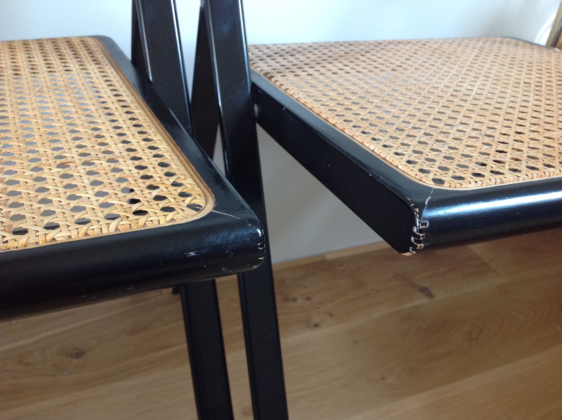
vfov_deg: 40.6
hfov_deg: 52.7
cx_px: 281
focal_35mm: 35
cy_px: 210
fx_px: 567
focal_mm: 4.28
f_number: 2.4
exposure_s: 1/15
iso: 160
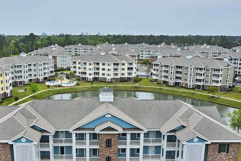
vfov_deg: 31.5
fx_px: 281
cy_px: 114
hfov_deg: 46.1
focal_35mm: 42
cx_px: 97
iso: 100
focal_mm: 4.5
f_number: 2.8
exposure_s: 1/725
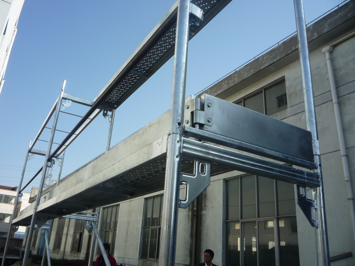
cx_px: 178
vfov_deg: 46.8
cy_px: 133
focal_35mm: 30
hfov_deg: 60.0
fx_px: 308
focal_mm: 5.2
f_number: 4.5
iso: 100
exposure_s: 1/400
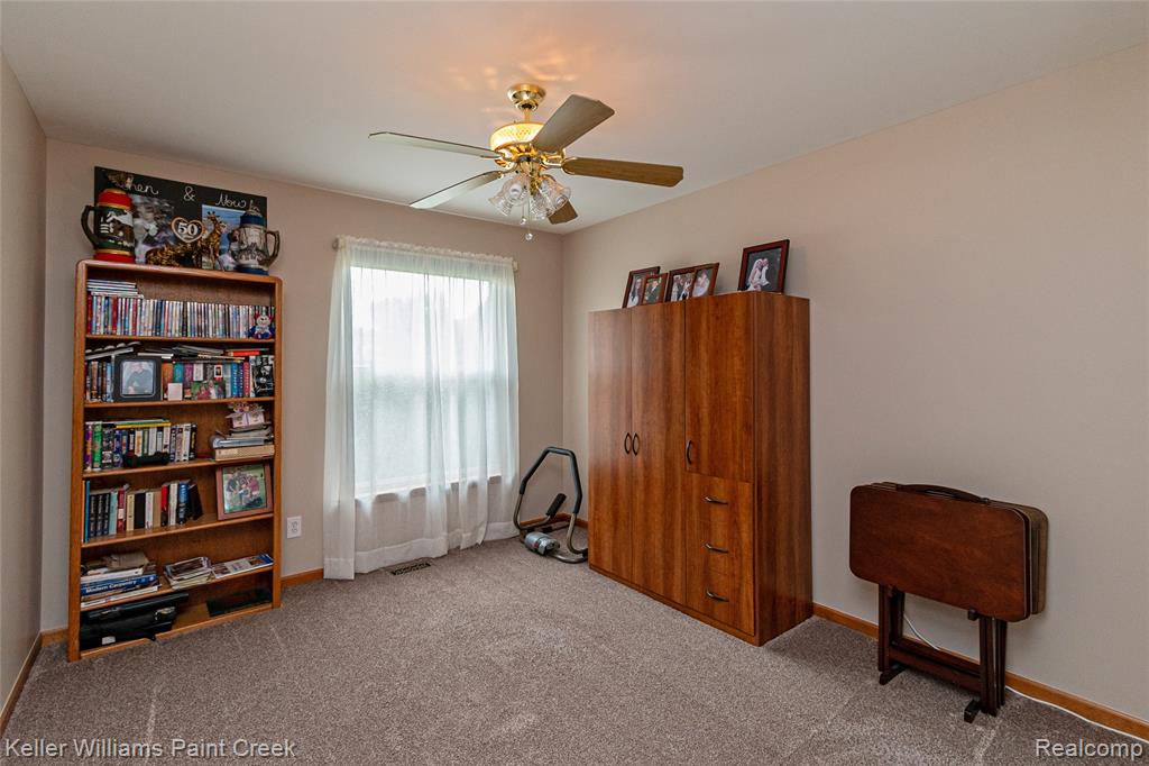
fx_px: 479
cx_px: 574
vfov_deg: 77.3
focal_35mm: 15
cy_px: 383
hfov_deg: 100.4
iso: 800
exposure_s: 1/50
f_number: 5.6
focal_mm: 10
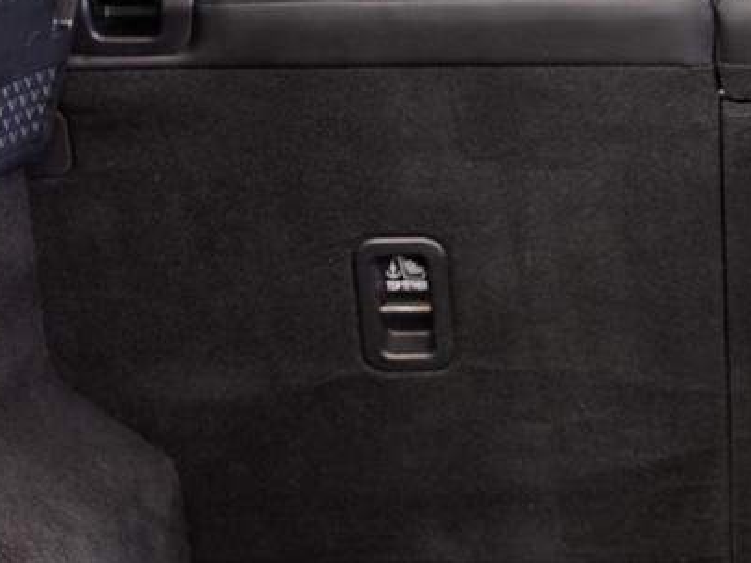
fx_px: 3816
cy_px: 372
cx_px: 892
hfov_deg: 11.0
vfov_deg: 8.4
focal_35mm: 176
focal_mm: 51.6
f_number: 5.6
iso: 100
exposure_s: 1/1.25
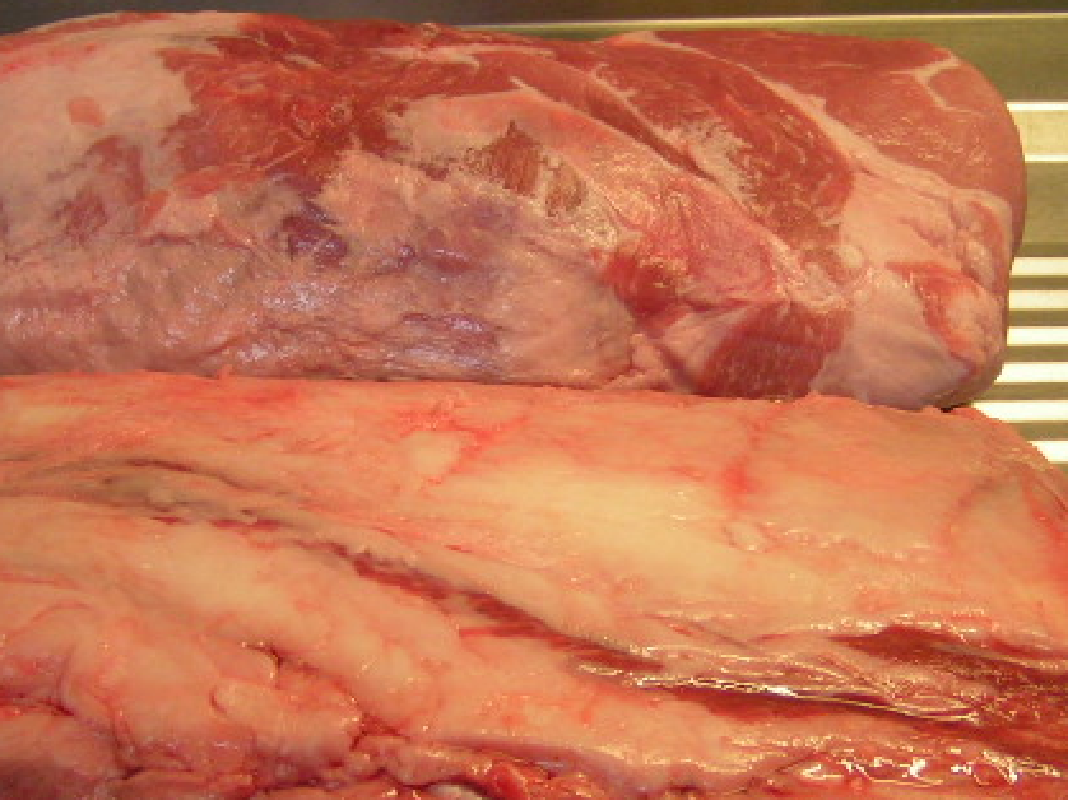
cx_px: 380
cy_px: 492
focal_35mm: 58
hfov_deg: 33.0
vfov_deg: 25.2
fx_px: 1789
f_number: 2.8
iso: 125
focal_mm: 5.8
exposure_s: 1/30
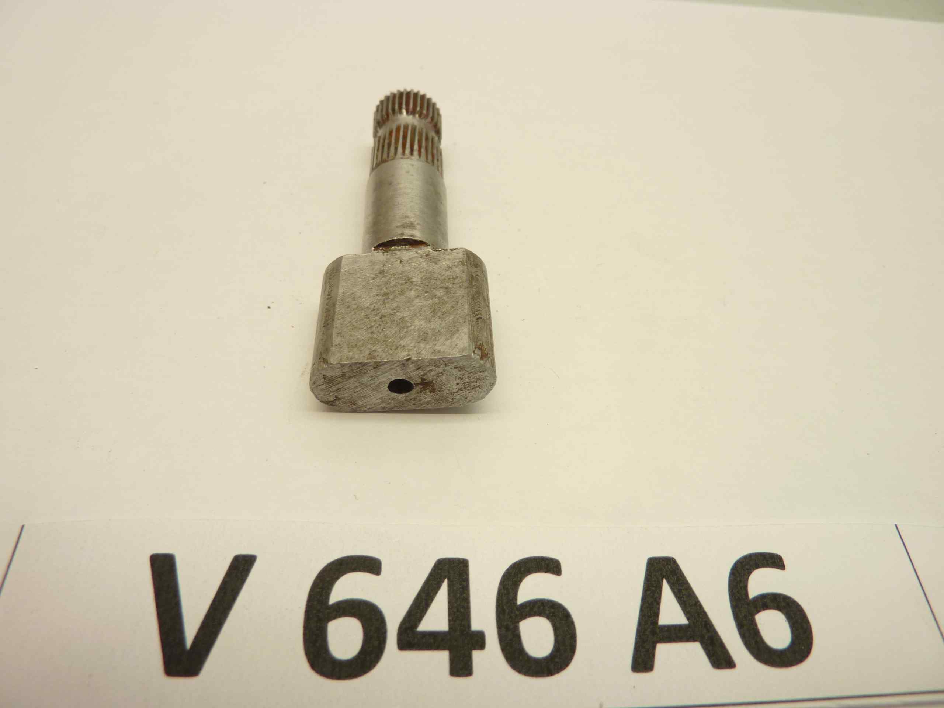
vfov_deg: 54.9
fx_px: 682
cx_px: 472
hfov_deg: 69.4
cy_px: 354
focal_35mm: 25
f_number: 3.3
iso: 80
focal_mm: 4.1
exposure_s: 1/25
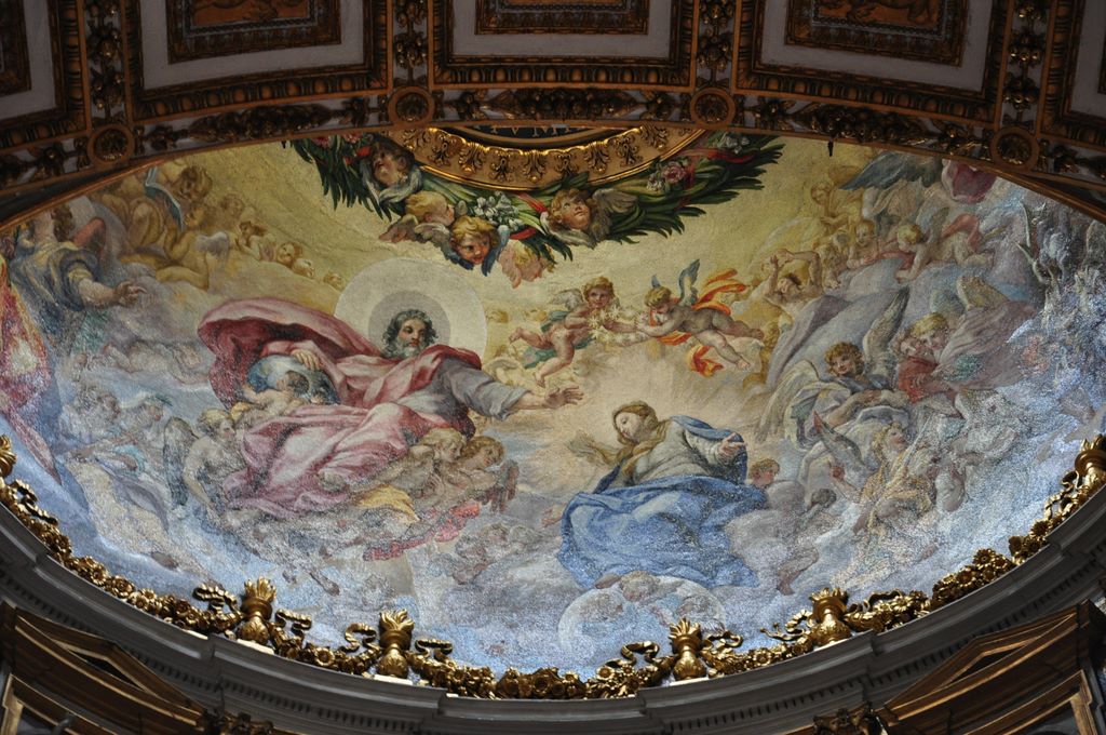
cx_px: 553
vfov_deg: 13.0
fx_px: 3222
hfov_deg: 19.5
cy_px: 368
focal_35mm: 105
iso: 800
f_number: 6.3
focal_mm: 70
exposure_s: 1/13
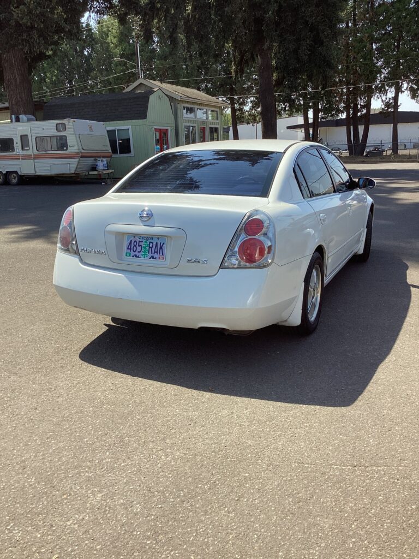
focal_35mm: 31
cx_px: 210
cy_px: 280
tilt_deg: -14.1
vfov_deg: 58.4
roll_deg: +1.3
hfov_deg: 45.4
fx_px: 500
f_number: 2.4
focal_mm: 3.3
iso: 25
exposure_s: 1/727
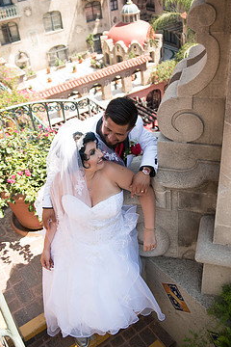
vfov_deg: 54.1
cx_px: 106
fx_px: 337
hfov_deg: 37.8
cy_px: 143
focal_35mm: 35
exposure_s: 1/320
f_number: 2.8
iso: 100
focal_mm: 28
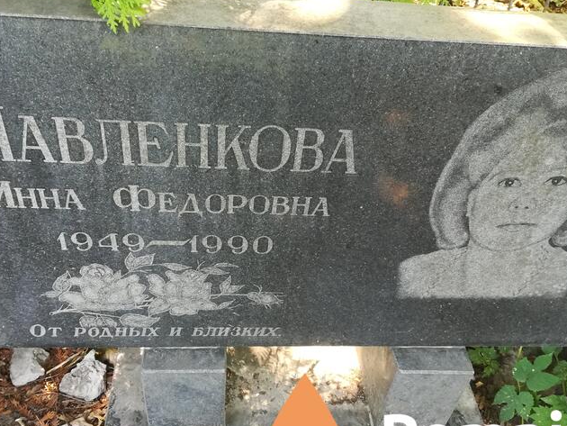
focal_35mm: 33
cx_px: 264
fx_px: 541
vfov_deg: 42.8
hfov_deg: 55.3
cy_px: 248
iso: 200
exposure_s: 1/30
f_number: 2.2
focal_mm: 3.83
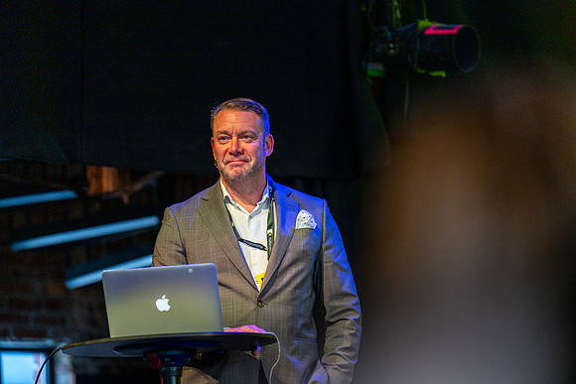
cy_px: 192
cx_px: 288
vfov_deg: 7.5
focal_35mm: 182
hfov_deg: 11.3
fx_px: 2913
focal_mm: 182
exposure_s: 1/400
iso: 1250
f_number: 2.8
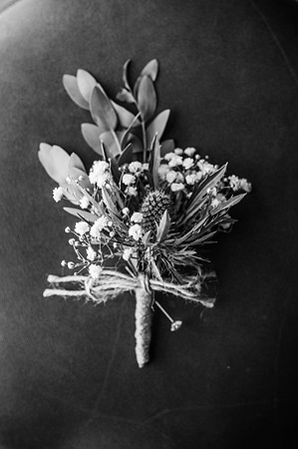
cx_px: 149
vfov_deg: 23.9
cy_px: 224
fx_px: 1058
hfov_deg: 16.0
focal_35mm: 85
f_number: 4
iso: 640
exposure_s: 1/200
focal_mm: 85
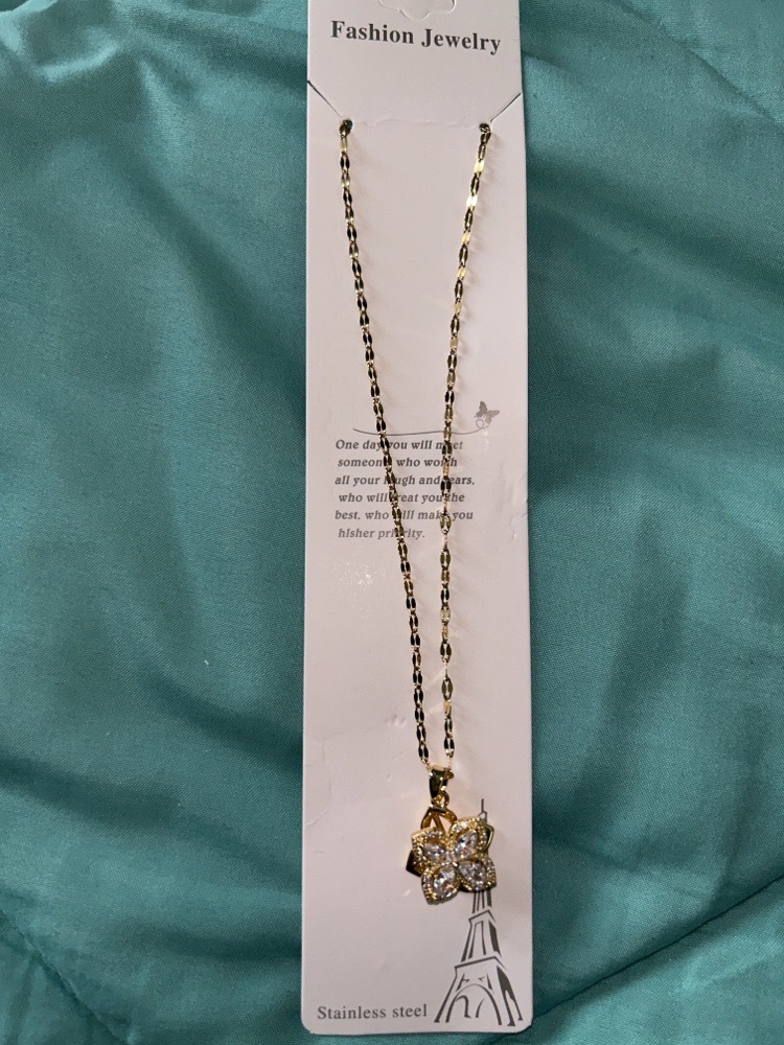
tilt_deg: -76.7
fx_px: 785
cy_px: 522
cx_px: 392
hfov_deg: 53.1
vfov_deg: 67.3
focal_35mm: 26
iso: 32
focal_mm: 5.7
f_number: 1.5
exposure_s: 1/66
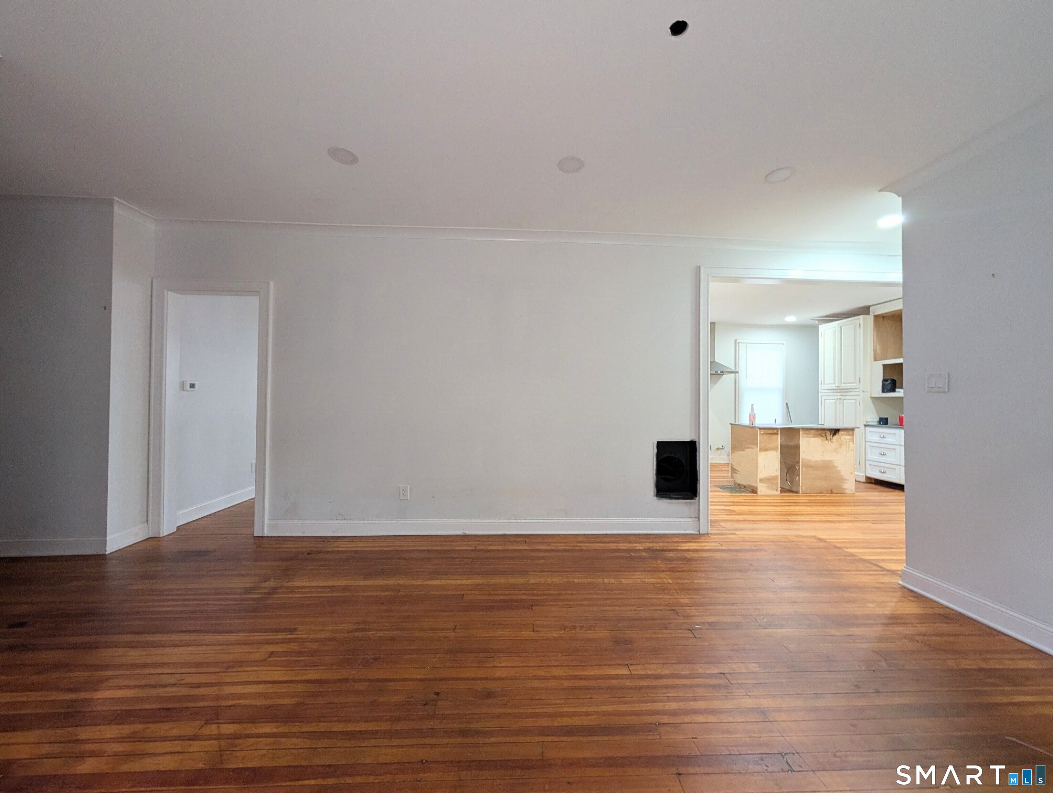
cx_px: 526
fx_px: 366
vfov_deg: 94.6
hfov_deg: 110.5
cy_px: 396
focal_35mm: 12
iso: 135
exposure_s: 1/60
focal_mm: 2.02
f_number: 1.7
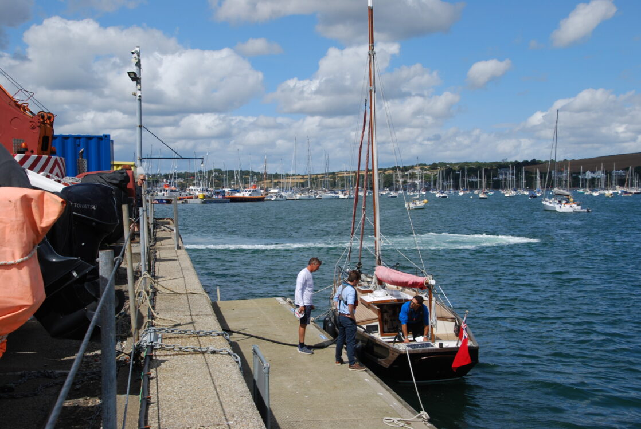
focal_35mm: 39
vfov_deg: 34.3
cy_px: 214
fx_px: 695
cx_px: 320
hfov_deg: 49.5
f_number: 8
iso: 100
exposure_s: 1/250
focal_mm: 26
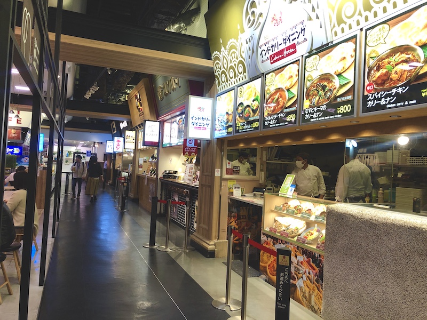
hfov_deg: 63.4
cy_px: 160
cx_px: 214
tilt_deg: -0.1
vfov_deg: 49.7
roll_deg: -2.2
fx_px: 345
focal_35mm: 28
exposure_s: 1/33
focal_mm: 3.99
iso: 32
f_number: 1.8
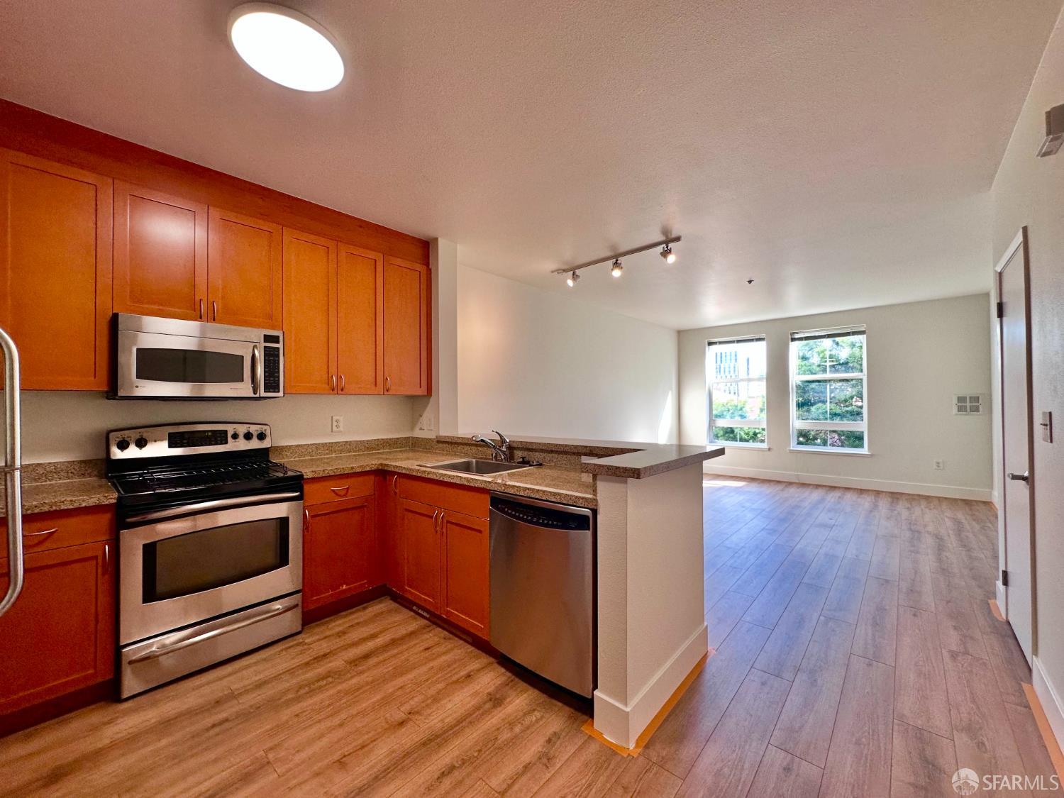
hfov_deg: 102.1
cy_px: 399
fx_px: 430
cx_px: 532
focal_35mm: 14
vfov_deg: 85.7
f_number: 2.2
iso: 80
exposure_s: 1/120
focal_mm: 2.22
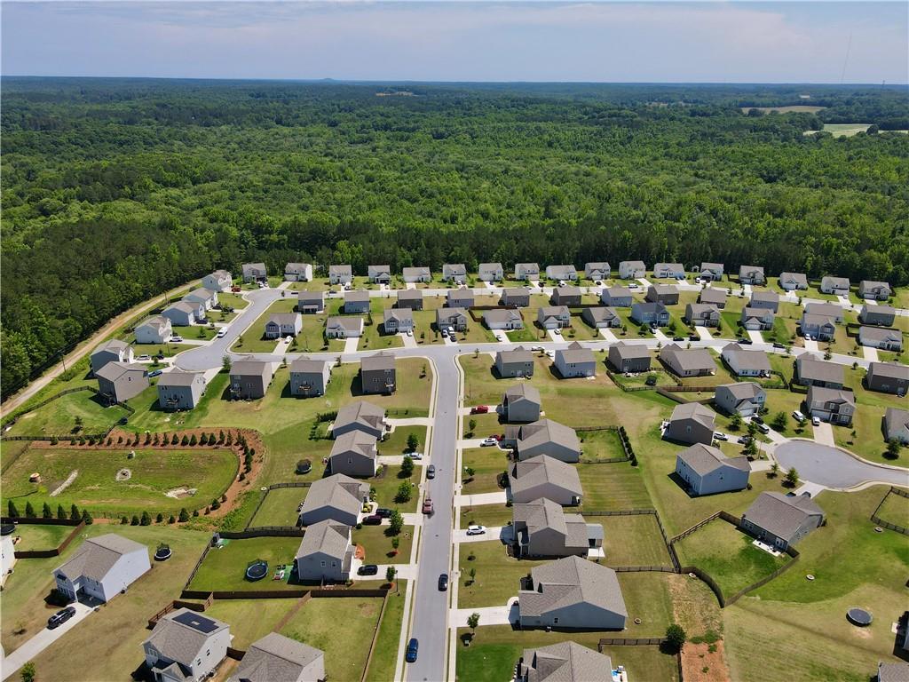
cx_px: 454
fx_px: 630
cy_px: 341
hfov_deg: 71.6
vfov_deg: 56.8
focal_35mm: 24
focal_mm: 4.5
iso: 100
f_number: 2.8
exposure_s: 1/800
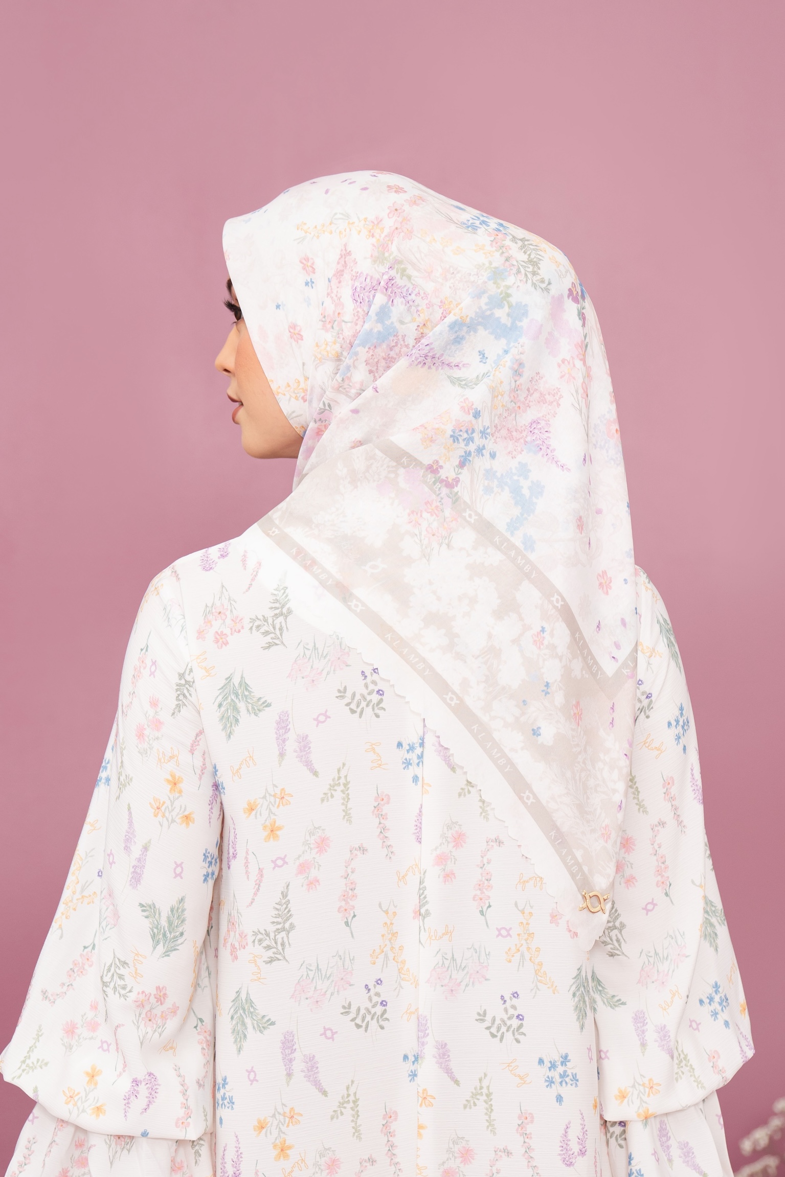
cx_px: 392
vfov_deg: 38.9
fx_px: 1668
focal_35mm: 51
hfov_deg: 26.5
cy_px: 588
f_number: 2.8
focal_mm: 51
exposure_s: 1/125
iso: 250
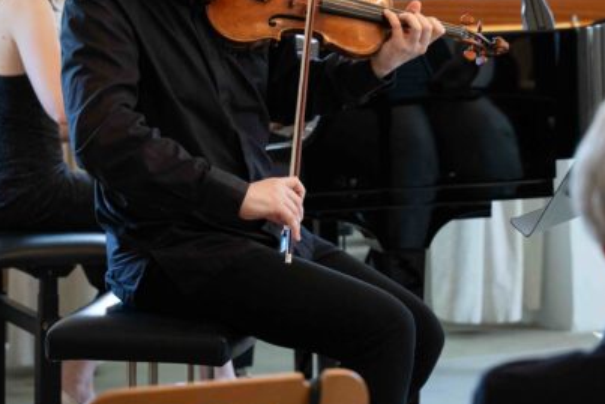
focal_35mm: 200
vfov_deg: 6.9
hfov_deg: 10.3
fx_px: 3362
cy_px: 114
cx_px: 425
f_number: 2.8
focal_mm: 70
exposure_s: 1/200
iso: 1600
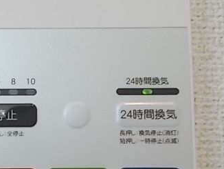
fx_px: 330
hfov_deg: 36.1
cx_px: 41
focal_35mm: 51
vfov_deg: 28.3
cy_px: 120
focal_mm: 4.6
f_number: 3.2
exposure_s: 1/25
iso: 100
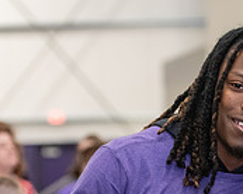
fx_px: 1925
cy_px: 251
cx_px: 229
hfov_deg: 7.2
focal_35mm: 268
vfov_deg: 5.7
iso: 2500
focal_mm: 85
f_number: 3.2
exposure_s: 1/200
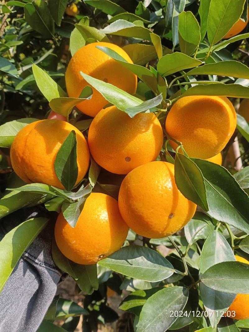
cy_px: 166
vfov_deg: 67.3
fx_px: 249
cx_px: 124
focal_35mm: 26
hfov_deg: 53.1
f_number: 1.8
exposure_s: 1/375
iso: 100
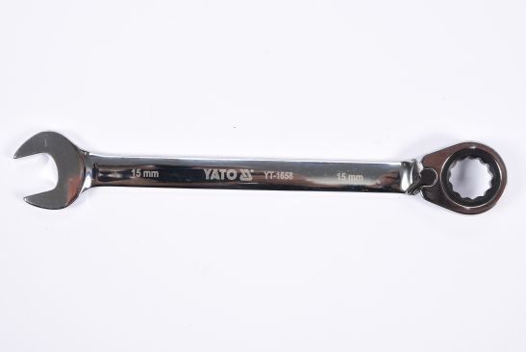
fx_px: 1097
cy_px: 176
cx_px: 263
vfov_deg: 18.2
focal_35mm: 75
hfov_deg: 27.0
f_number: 14
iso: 250
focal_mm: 50
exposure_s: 1/125
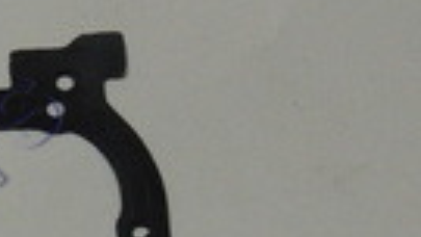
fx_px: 1083
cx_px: -265
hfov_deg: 18.6
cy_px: 404
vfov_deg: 11.7
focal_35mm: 97
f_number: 3
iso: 400
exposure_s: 1/30
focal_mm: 4.3
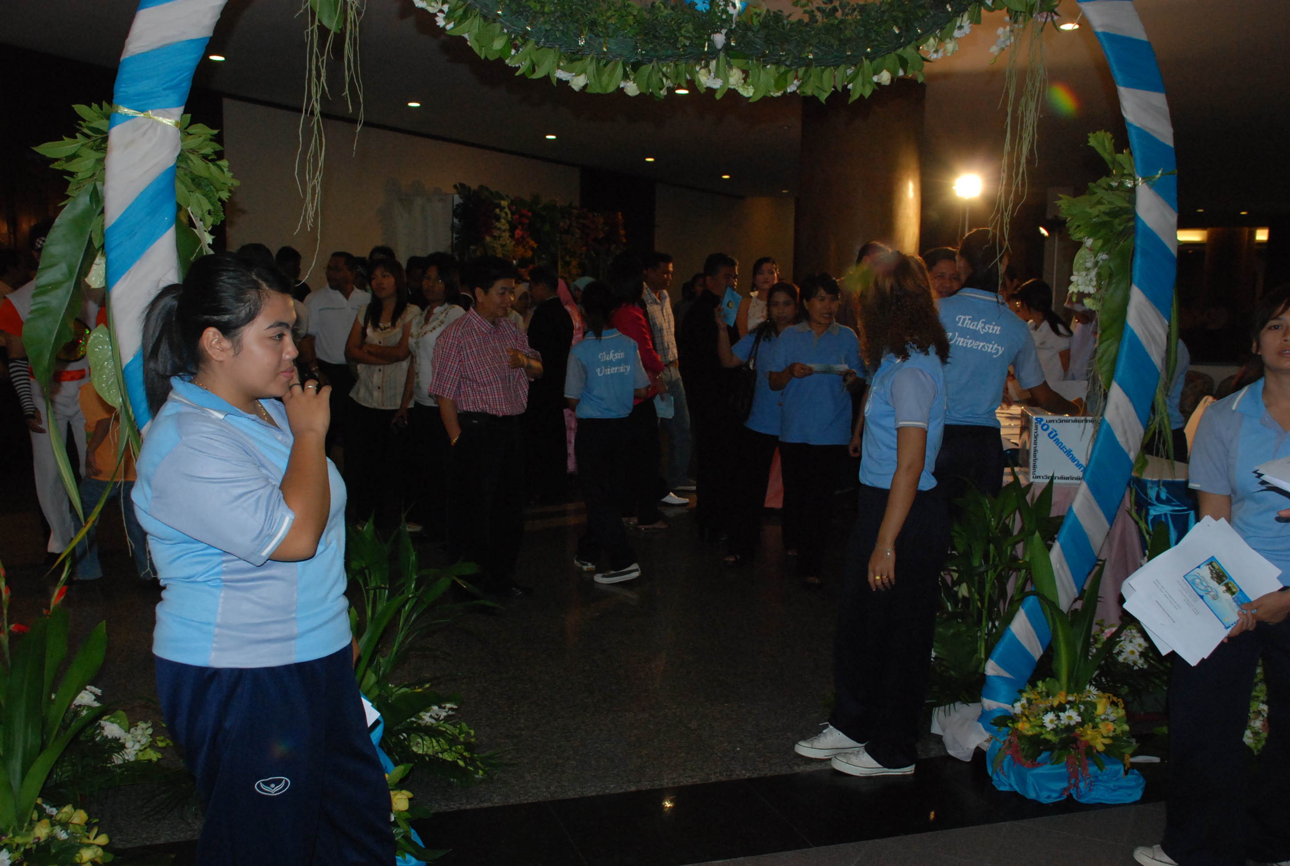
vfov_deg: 40.1
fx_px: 1185
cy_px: 433
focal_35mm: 33
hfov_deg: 57.1
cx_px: 645
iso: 1000
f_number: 5
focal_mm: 22
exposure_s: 1/60
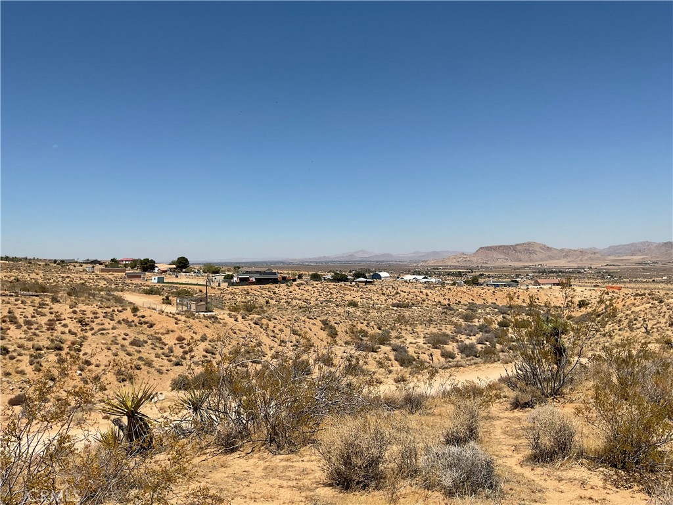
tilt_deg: -1.5
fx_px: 564
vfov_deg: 48.2
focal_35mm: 29
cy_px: 252
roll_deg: +0.0
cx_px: 336
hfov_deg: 61.7
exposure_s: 1/3534
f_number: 1.8
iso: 16
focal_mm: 3
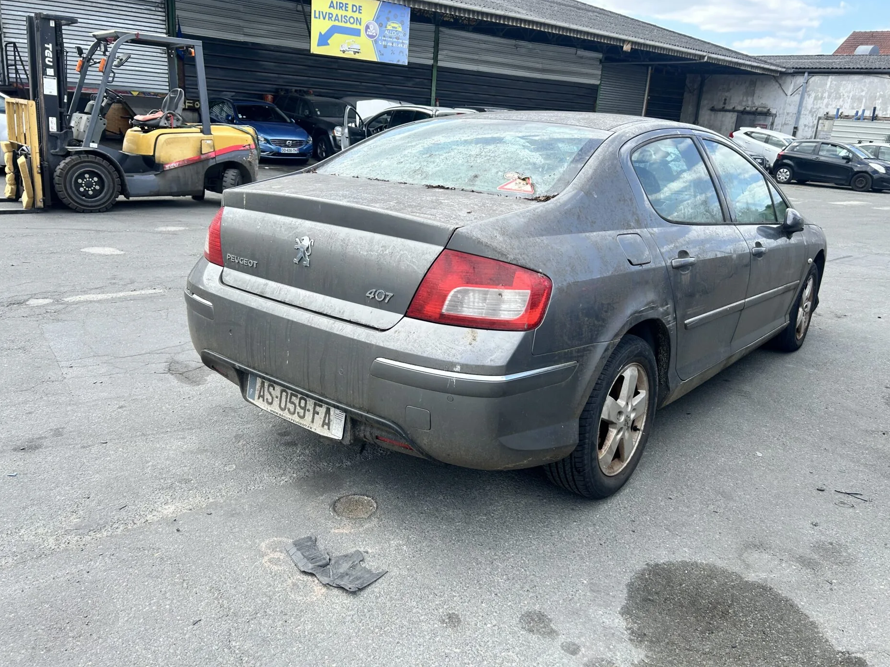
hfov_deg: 65.3
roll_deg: -4.3
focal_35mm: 27
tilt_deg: -16.3
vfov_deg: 51.3
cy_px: 321
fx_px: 694
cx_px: 461
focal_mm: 5.7
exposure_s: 1/1295
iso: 50
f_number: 1.5
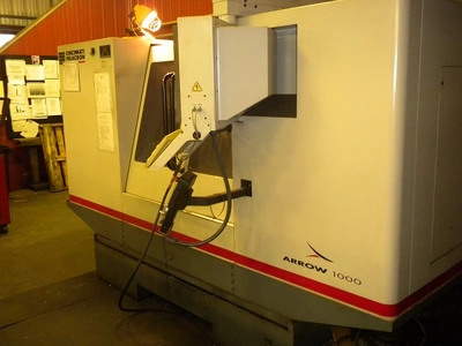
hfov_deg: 50.1
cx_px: 231
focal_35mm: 37
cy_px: 173
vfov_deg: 38.7
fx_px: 494
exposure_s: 1/30
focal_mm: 6.6
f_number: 3.5
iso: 400
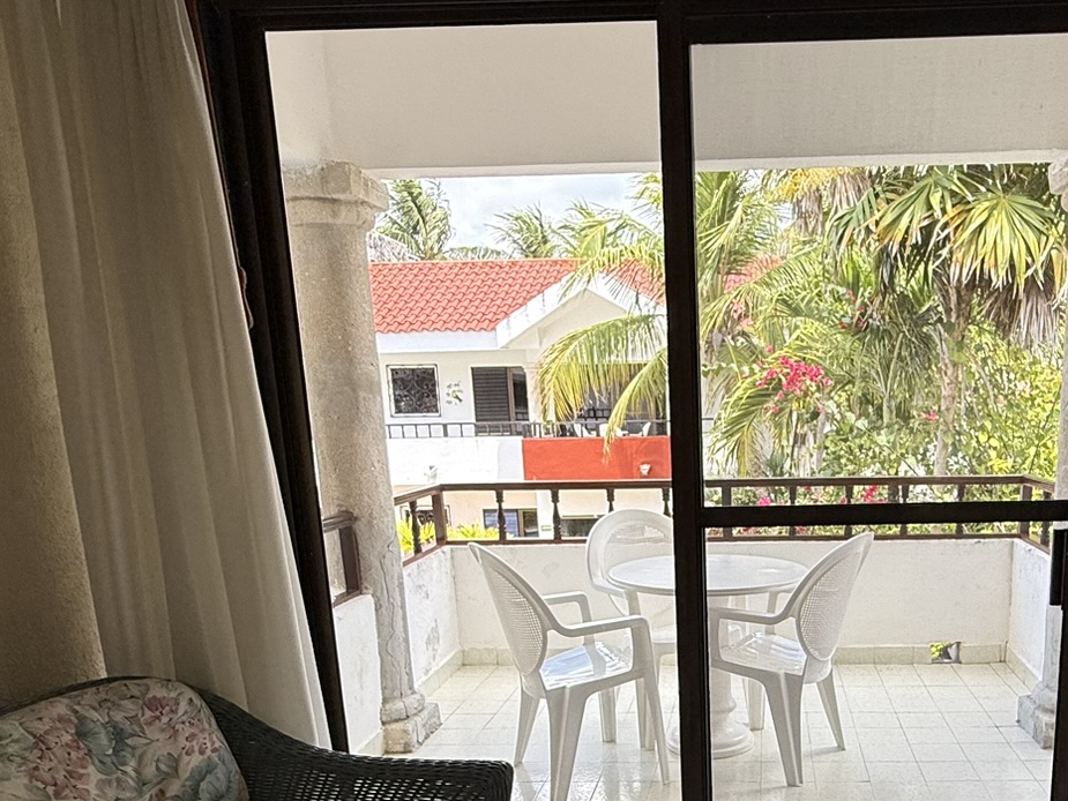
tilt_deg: -13.6
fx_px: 957
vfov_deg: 43.6
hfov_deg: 56.7
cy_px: 628
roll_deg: +0.4
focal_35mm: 31
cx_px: 738
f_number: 2.2
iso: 64
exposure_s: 1/138
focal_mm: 2.22
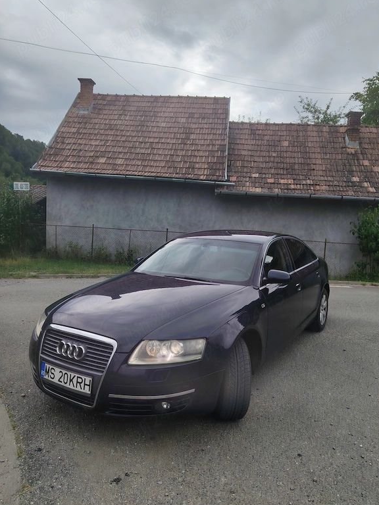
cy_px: 246
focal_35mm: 25
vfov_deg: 69.4
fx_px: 365
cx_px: 196
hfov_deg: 54.9
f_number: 1.75
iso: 100
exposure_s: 1/742
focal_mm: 5.25
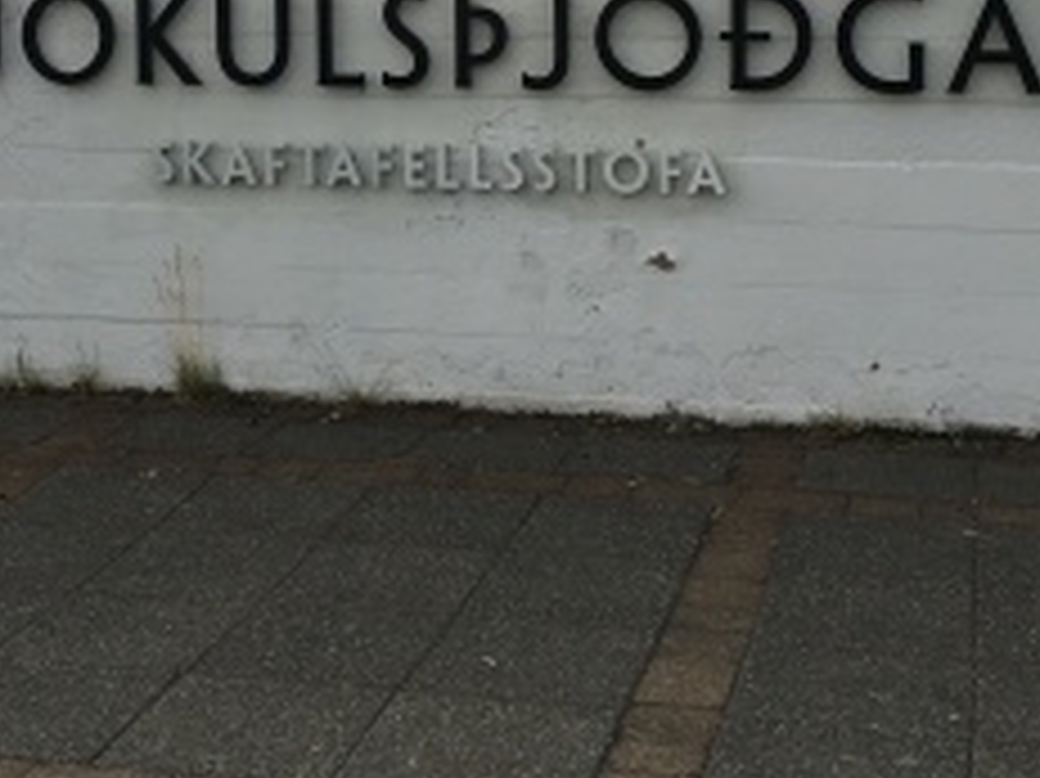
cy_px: 18
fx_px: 2072
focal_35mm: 69
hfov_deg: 28.1
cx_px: 434
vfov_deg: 20.7
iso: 25
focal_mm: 4.15
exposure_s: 1/810
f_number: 2.2
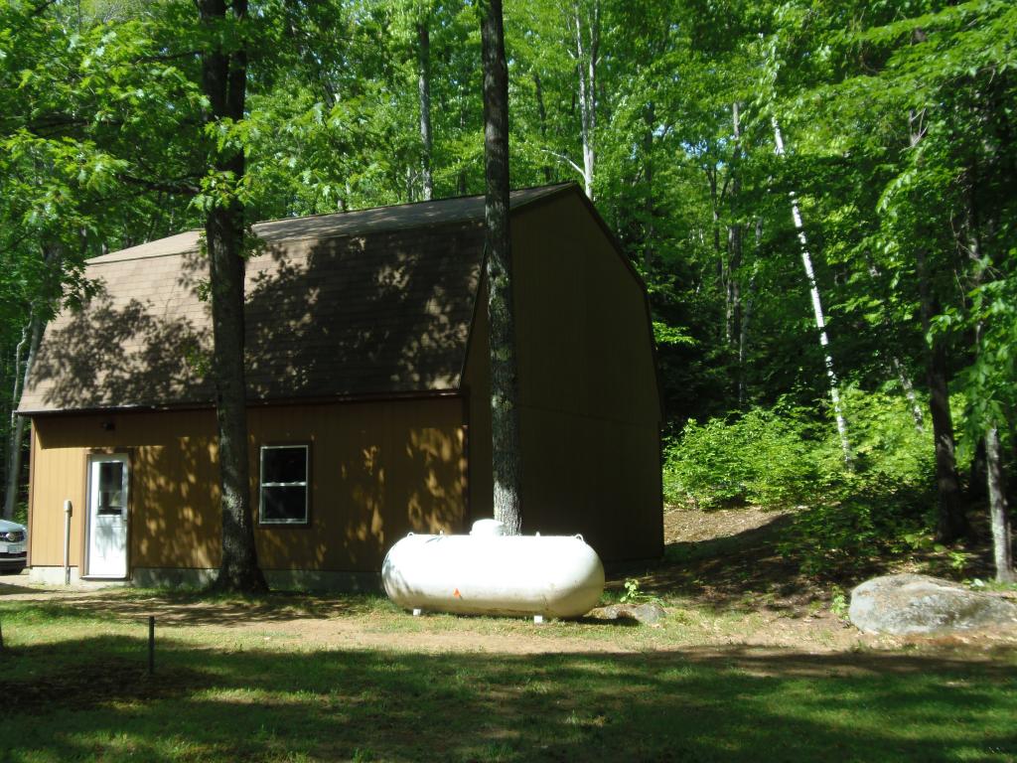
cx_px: 508
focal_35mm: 42
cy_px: 382
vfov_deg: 34.3
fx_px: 1234
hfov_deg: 44.8
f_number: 3.6
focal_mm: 7.8
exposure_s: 1/250
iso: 64
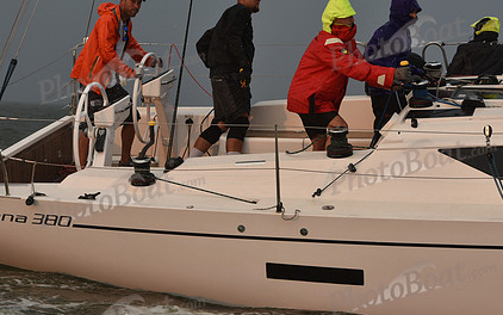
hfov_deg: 17.5
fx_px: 1632
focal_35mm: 119
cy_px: 119
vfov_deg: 11.0
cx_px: 268
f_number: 5.6
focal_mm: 85
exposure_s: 1/500
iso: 400
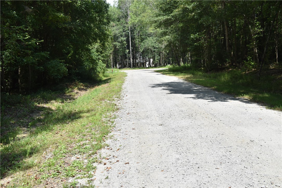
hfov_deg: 53.1
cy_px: 94
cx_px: 141
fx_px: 282
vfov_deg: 36.9
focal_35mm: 36
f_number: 8
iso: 100
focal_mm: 24
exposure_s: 1/250
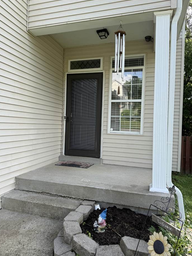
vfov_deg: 69.4
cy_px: 123
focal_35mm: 25
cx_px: 96
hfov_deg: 54.9
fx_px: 185
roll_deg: -2.1
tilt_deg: +1.2
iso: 80
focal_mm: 6.76
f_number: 1.78
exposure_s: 1/868
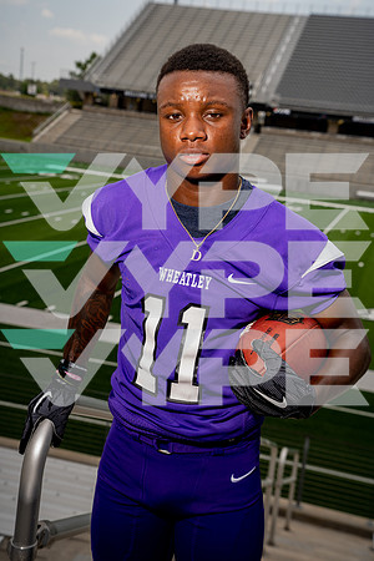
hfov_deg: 25.1
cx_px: 187
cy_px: 280
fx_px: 841
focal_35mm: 54
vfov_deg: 36.9
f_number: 6.3
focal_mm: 54
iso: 100
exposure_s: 1/250
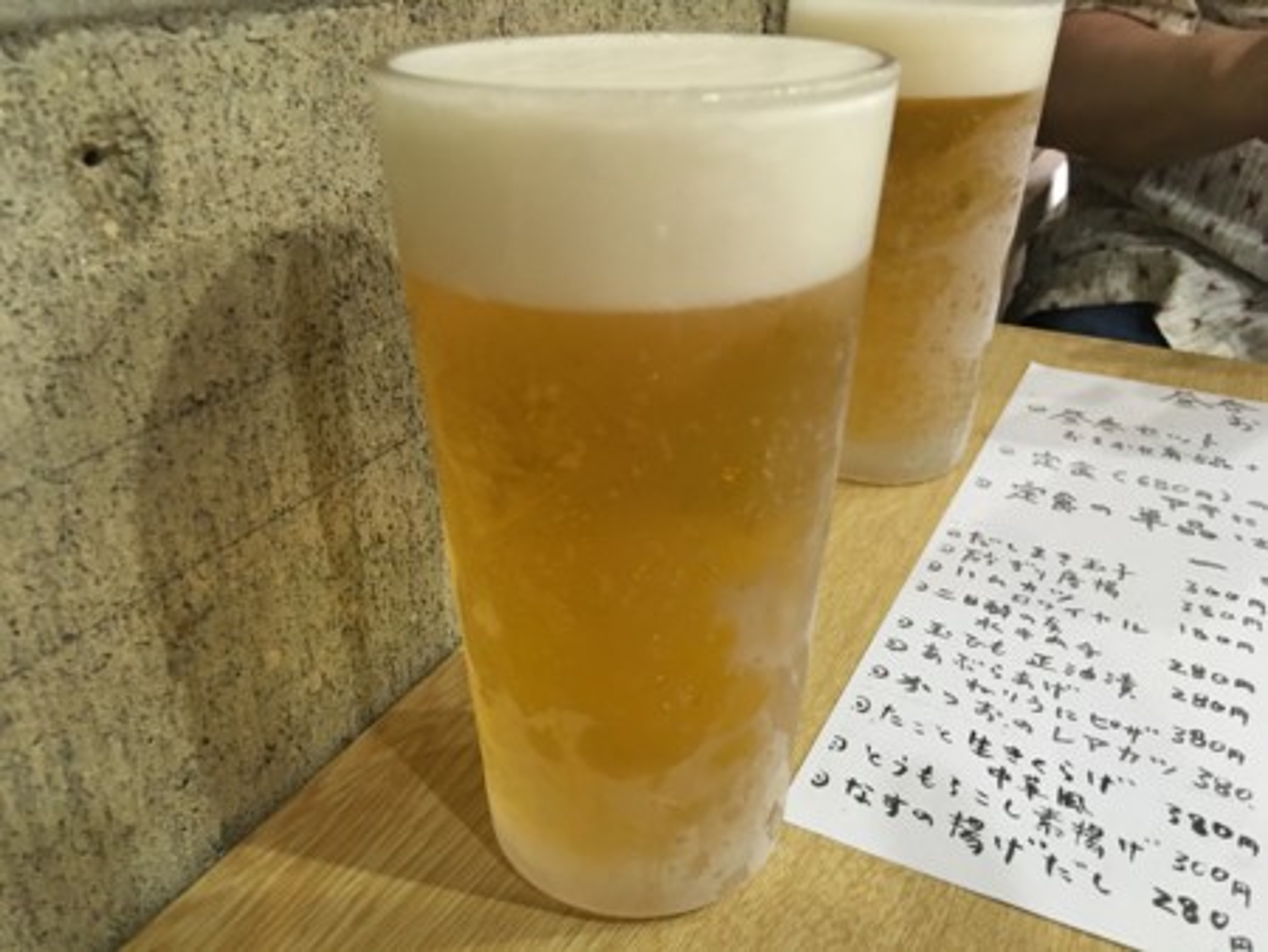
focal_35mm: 29
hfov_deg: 61.6
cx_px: 634
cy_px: 476
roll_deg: +1.6
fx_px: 1063
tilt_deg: -26.1
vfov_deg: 48.3
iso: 80
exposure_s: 1/10
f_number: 2.2
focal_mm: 4.15
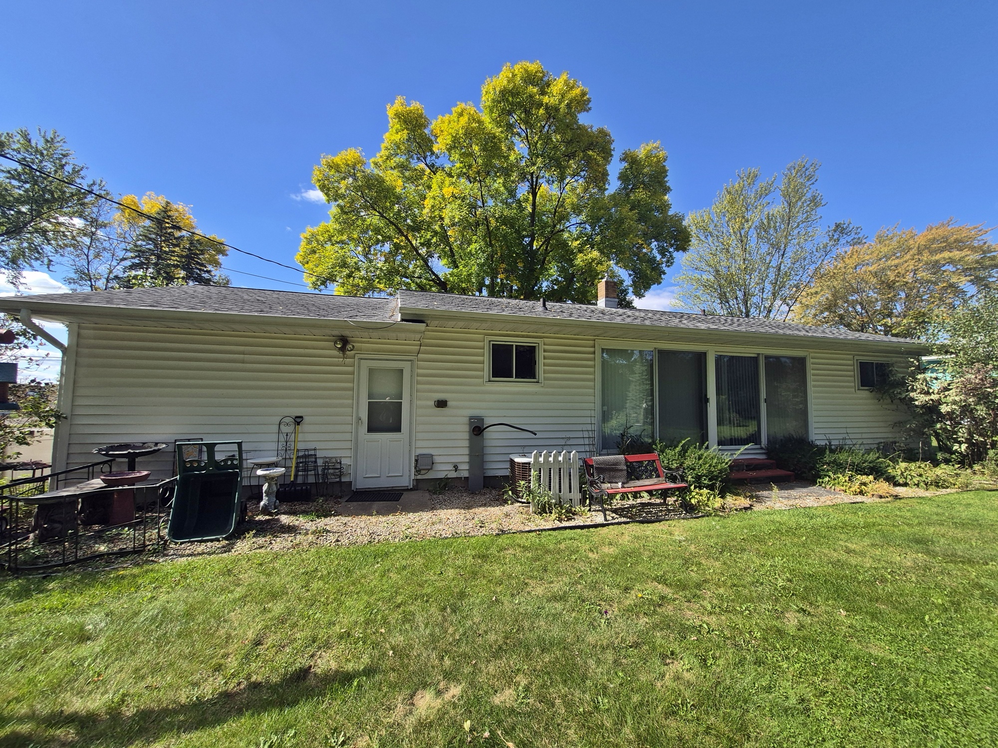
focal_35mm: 13
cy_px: 374
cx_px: 499
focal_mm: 1.74
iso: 40
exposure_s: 1/1006
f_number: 2.2
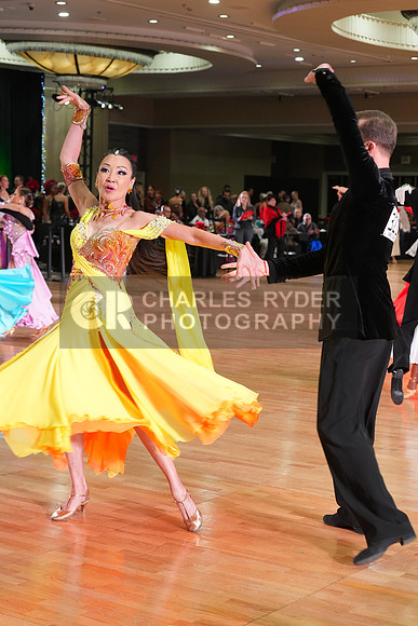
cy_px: 313
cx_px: 209
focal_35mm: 70
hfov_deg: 19.5
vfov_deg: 28.8
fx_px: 1218
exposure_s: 1/200
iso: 3200
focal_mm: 70
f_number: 5.6
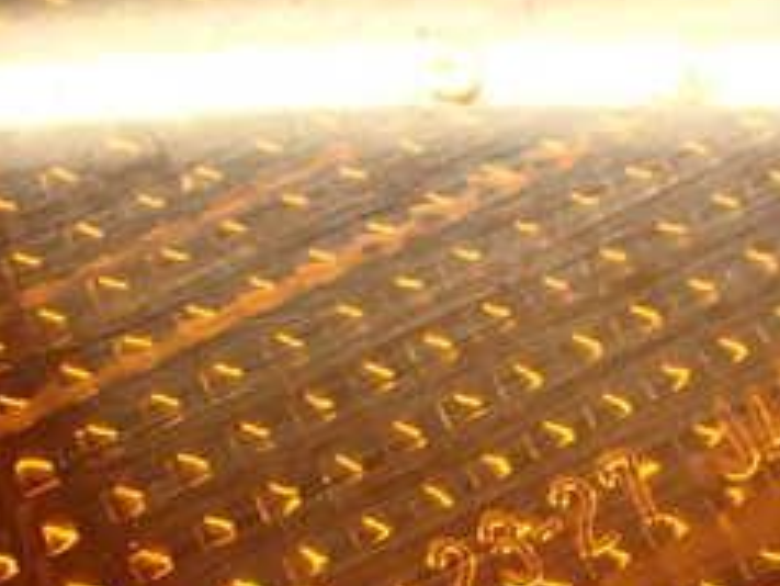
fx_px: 1826
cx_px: 507
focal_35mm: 81
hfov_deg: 24.0
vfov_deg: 17.8
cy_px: 583
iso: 250
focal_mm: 5.79
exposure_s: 1/30
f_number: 2.4
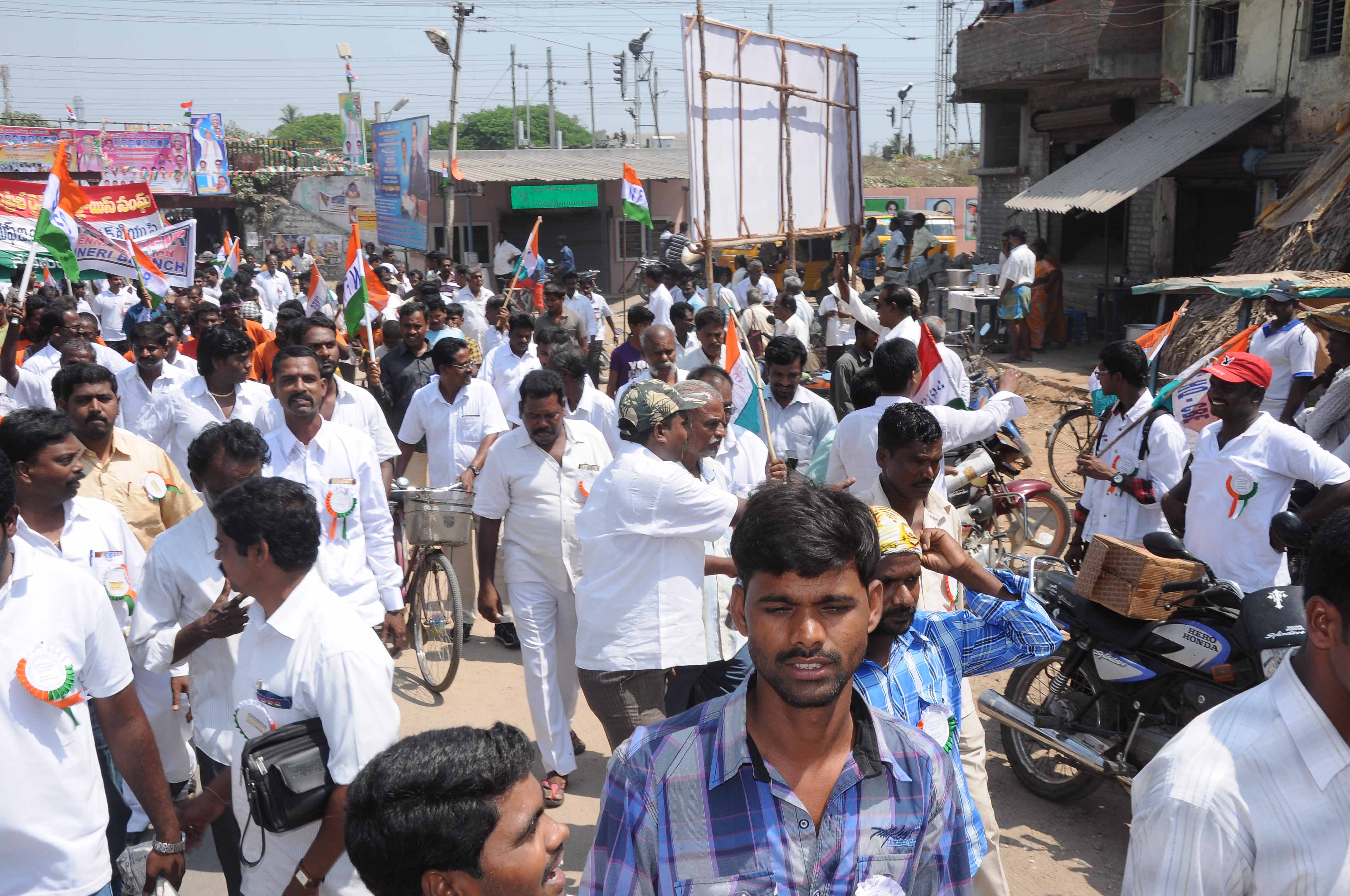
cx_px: 675
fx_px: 1405
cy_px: 448
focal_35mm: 38
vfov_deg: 35.4
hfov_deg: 51.3
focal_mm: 25
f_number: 16
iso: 250
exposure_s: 1/160
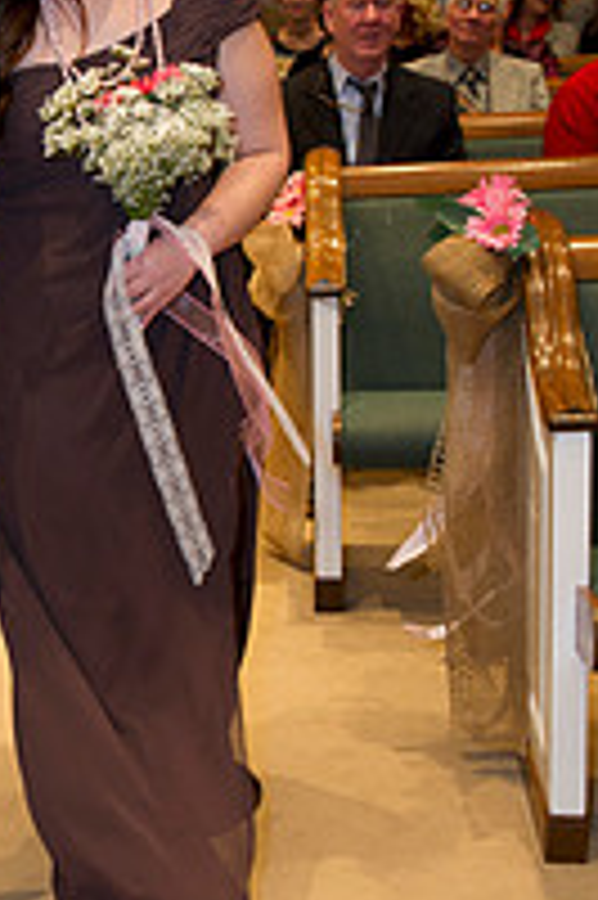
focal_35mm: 72
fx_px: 1797
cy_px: 374
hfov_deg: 18.3
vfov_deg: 28.0
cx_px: -43
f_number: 4
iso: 1250
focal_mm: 32
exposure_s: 1/80
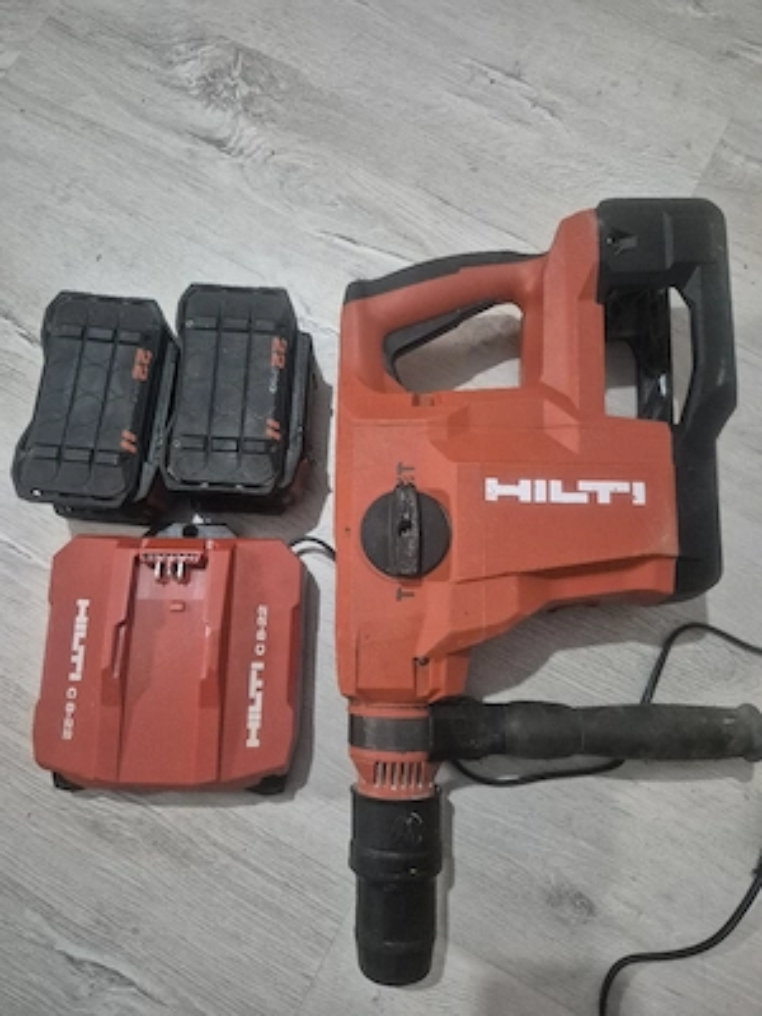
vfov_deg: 73.9
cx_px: 381
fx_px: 675
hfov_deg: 58.9
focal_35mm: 23
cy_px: 508
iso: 2000
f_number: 1.8
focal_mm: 5.4
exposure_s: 1/100
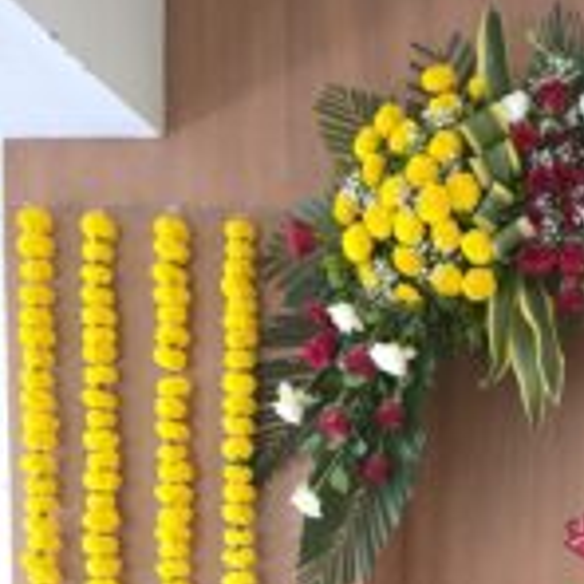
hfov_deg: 29.0
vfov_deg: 28.3
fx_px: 1050
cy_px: 643
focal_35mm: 55
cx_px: 588
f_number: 1.7
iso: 1250
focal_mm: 6.3
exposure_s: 1/30
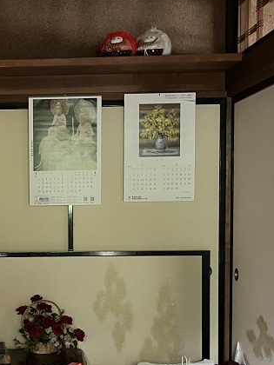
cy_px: 244
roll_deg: +0.6
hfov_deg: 22.2
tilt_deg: -4.1
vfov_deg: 30.0
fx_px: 675
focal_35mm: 64
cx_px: 12
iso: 640
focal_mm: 3.99
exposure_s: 1/25
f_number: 1.8
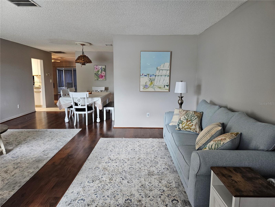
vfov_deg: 58.9
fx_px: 183
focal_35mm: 23
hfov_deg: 73.9
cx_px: 138
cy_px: 104
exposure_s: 1/120
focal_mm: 5.4
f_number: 1.8
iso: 400
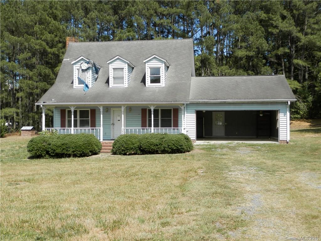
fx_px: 371
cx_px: 160
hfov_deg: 46.8
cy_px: 120
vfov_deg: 36.0
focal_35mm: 40
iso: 80
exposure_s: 1/640
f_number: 3.5
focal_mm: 7.2
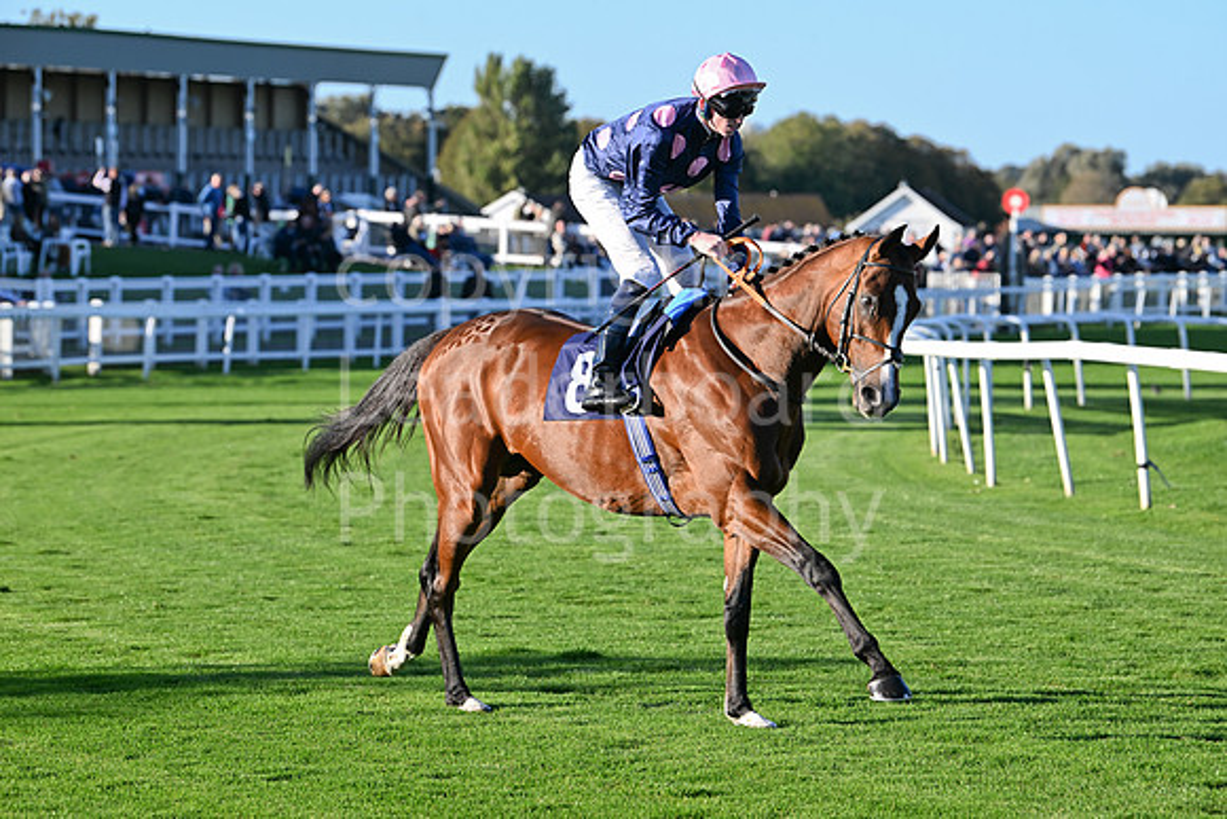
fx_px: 5625
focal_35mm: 165
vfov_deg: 8.3
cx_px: 614
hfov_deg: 12.4
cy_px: 410
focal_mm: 165
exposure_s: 1/1250
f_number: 5.6
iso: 400
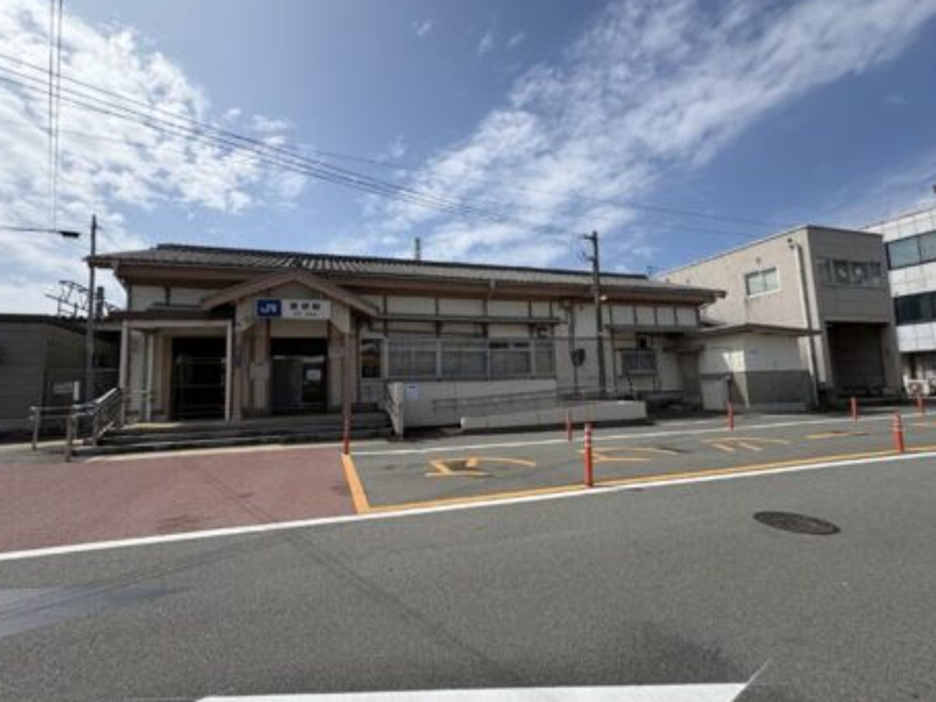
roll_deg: +0.4
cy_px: 345
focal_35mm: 15
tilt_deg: +6.5
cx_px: 441
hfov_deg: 98.1
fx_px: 406
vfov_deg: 81.8
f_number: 2.2
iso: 40
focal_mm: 2.22
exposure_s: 1/2208
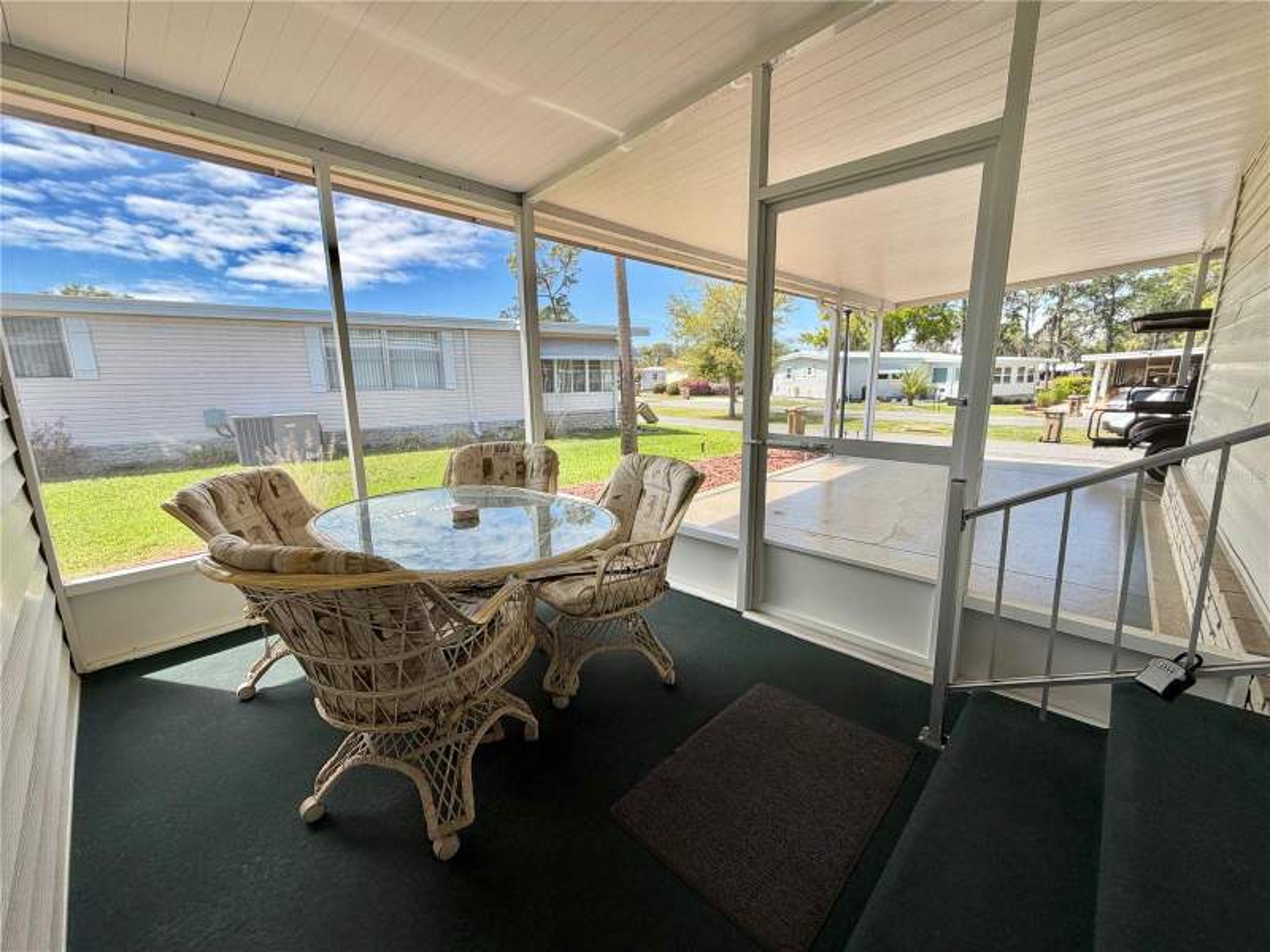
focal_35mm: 14
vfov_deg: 85.7
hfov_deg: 102.1
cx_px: 635
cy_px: 476
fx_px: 514
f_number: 2.2
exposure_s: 1/405
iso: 50
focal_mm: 2.22
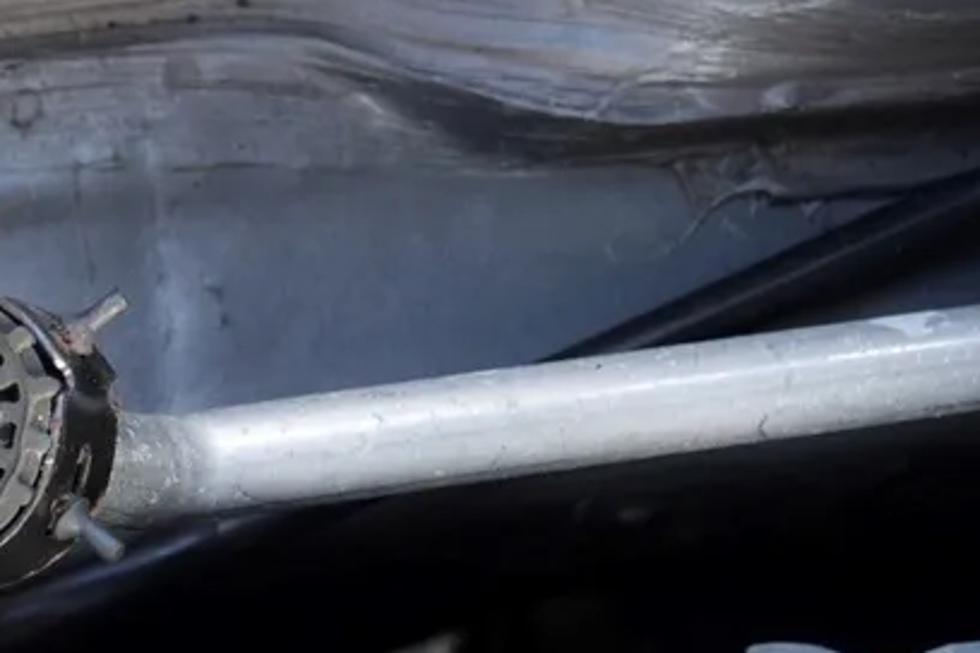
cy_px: 375
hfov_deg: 13.5
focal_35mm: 149
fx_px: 4056
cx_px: -97
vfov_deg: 9.2
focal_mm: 18.21
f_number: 3.2
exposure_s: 1/50
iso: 320
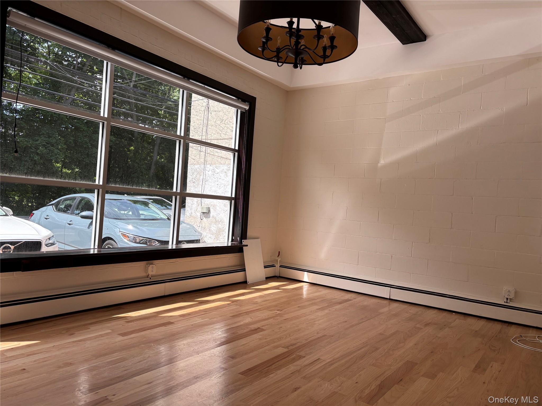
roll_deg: -3.6
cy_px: 203
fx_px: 407
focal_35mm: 26
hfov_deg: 67.3
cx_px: 271
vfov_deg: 53.1
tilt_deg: -0.5
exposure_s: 1/662
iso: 50
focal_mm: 5.96
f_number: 1.6
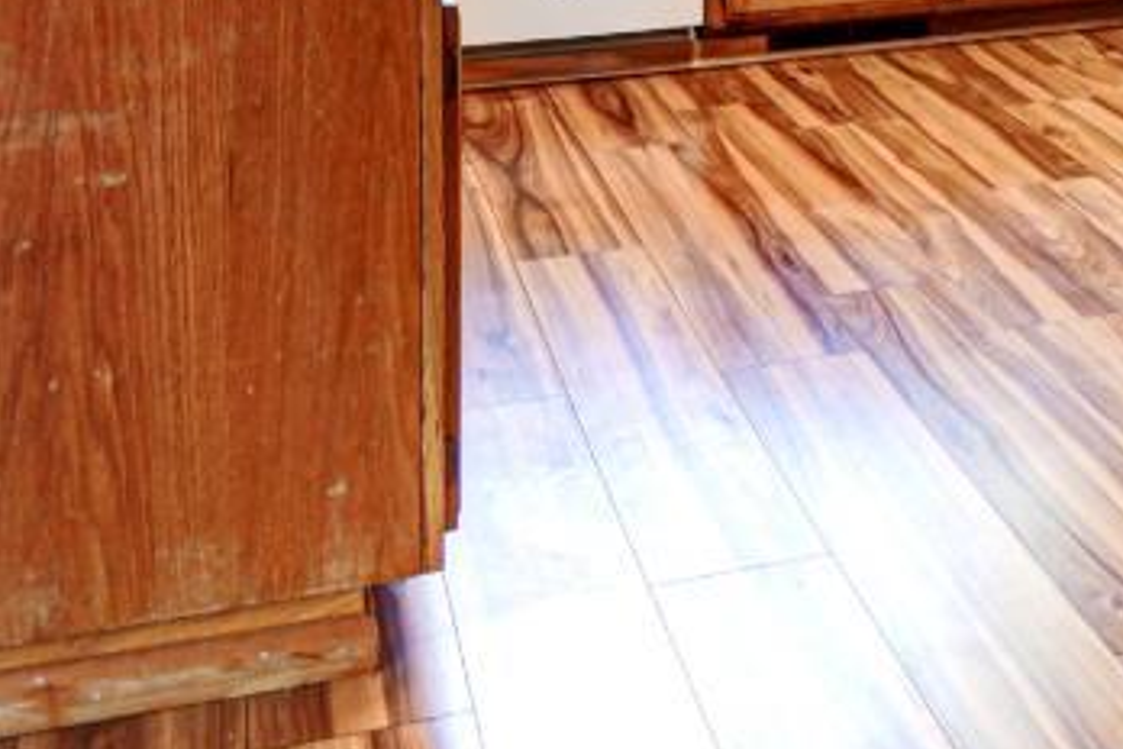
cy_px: -550
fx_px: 2152
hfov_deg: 26.9
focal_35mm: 69
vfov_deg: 16.8
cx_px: 1229
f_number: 3.5
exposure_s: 1/50
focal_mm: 11
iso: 100
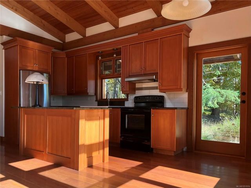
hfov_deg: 67.3
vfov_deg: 53.1
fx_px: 189
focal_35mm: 26
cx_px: 126
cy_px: 94
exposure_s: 1/274
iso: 40
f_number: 1.6
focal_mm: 5.1
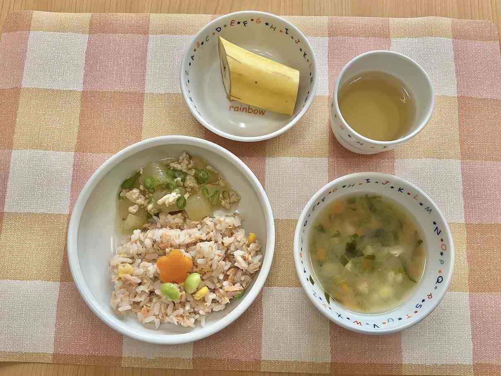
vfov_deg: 48.2
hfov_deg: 61.6
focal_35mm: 29
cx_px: 250
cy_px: 188
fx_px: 420
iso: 20
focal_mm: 3
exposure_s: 1/205
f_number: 1.8
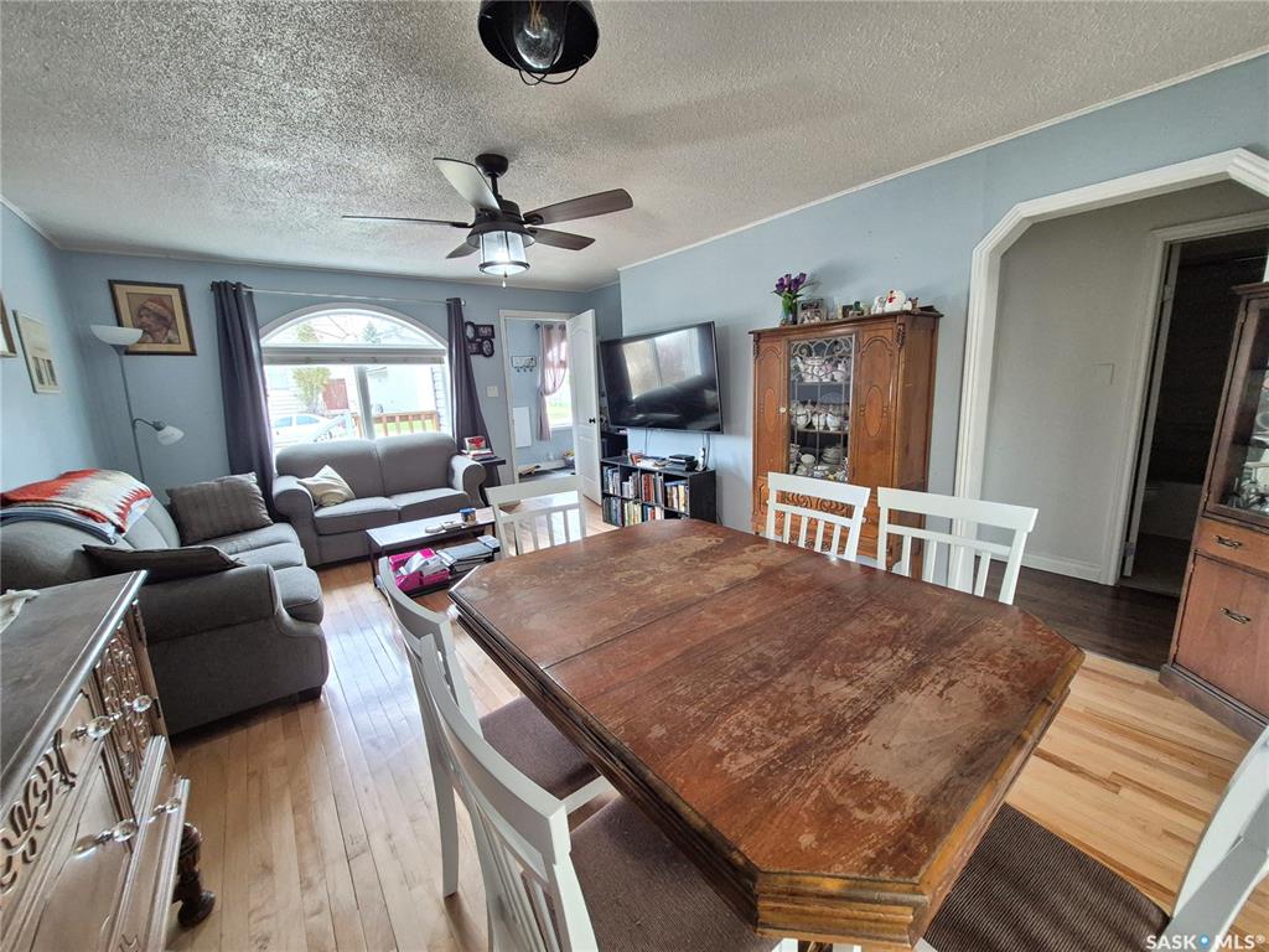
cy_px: 476
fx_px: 477
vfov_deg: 89.9
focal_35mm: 13
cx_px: 634
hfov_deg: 106.2
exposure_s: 1/60
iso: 500
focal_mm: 1.74
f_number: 2.2
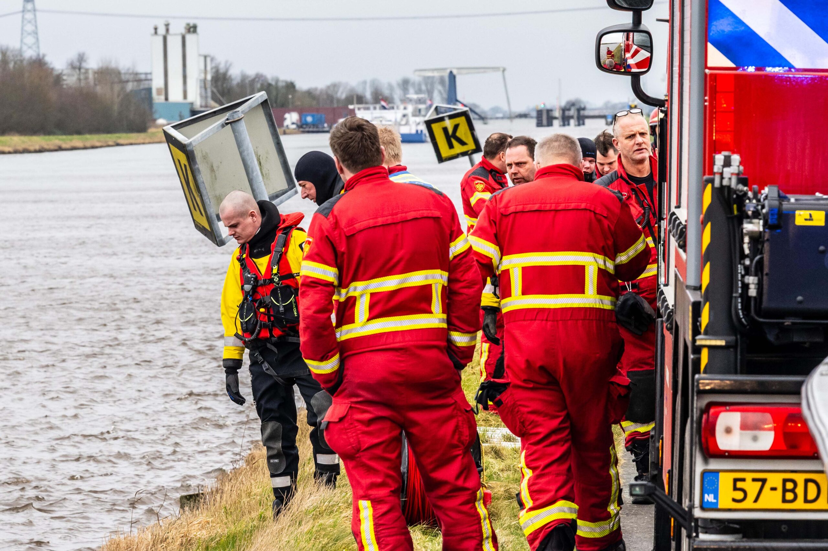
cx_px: 414
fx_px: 3955
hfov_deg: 12.0
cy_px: 276
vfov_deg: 8.0
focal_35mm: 172
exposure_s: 1/250
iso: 720
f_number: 7.1
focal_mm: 115
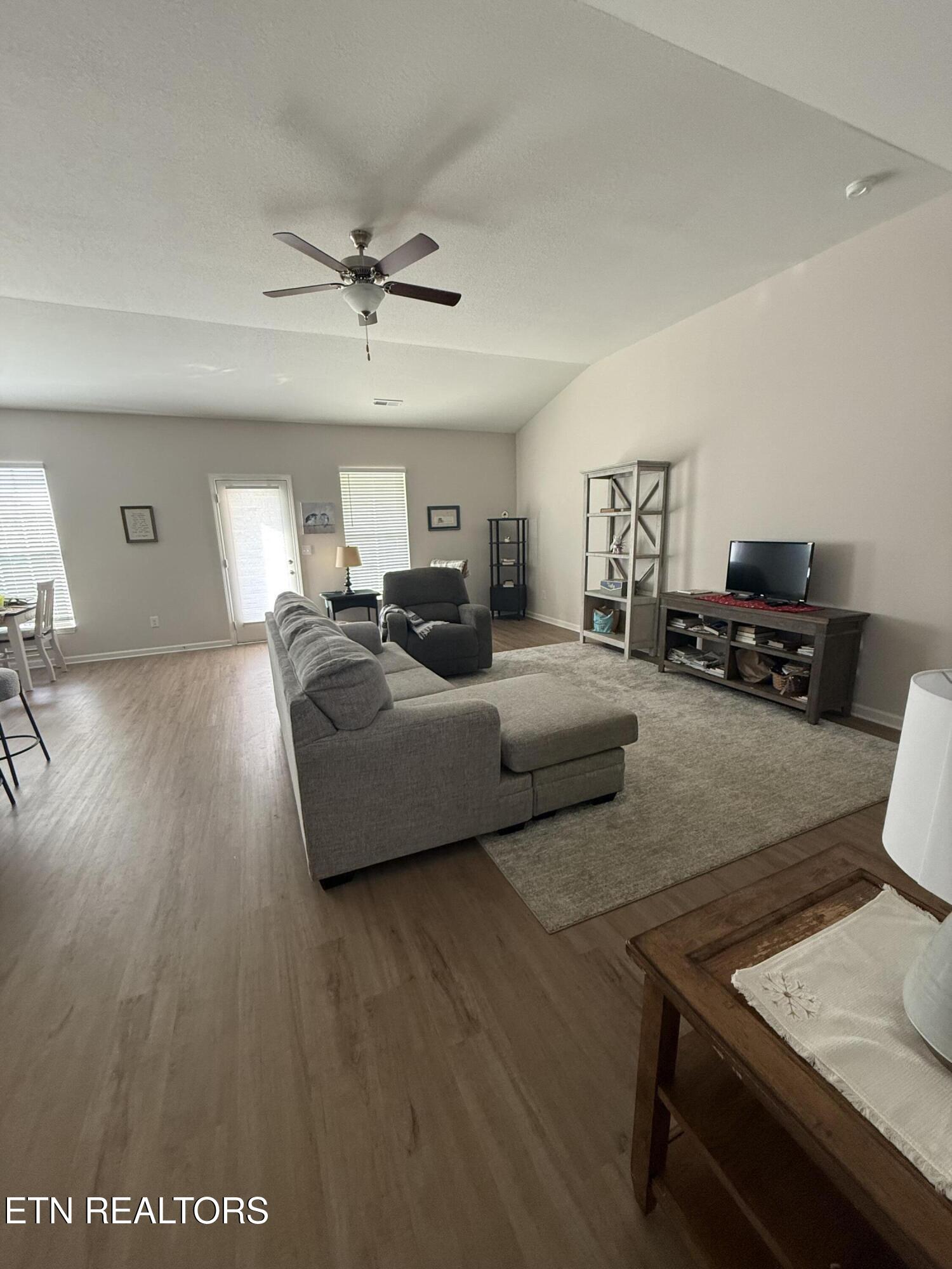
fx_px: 513
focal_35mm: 14
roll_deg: +1.3
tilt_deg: -12.0
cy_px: 634
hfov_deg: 85.7
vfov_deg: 102.1
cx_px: 476
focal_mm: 2.22
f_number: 2.2
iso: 320
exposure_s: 1/78
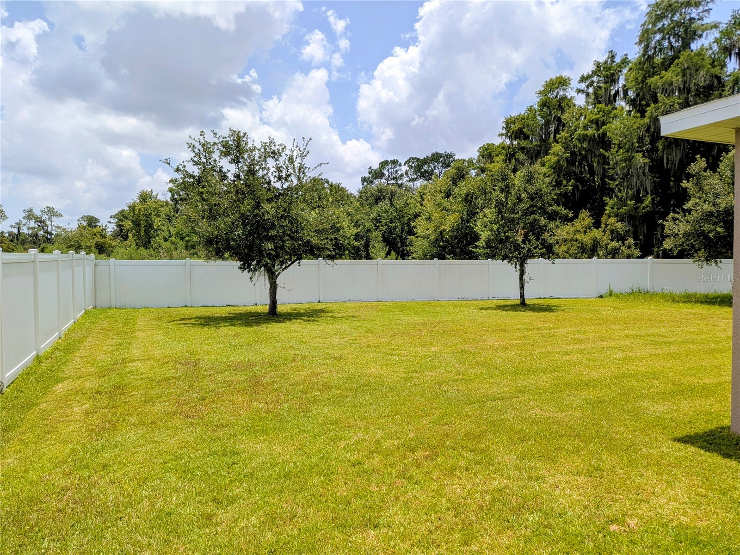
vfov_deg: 56.8
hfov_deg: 71.6
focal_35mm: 24
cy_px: 278
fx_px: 513
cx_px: 370
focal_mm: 4.53
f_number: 1.7
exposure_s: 1/3175
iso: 44
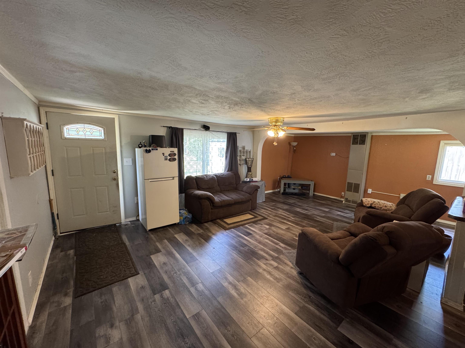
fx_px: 188
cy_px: 174
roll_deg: -2.5
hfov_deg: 102.1
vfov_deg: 85.7
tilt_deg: -9.6
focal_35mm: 14
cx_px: 232
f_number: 2.2
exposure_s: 1/60
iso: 400
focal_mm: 2.22
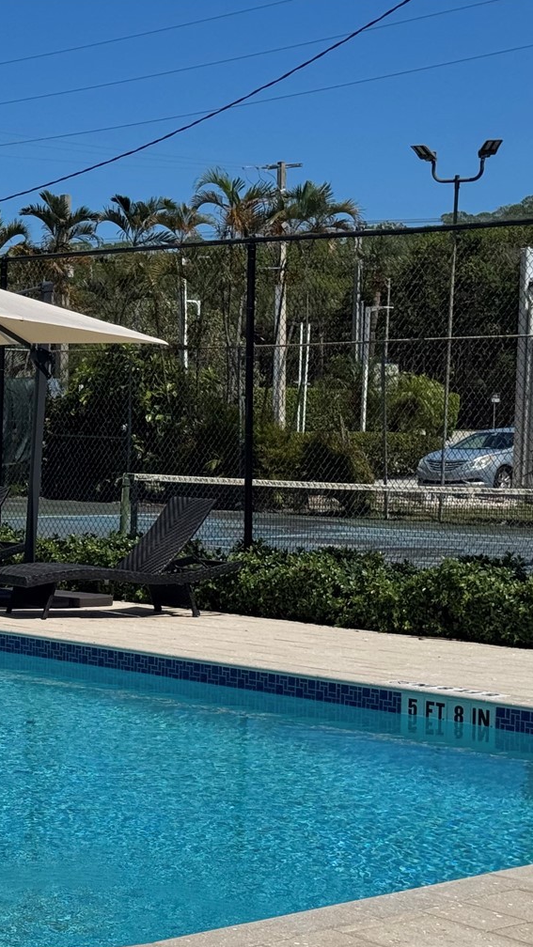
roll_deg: -0.6
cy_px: 556
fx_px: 2085
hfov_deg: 14.1
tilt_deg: -4.6
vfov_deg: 25.6
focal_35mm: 83
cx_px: -97
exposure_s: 1/9009
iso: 64
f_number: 1.78
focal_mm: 6.76
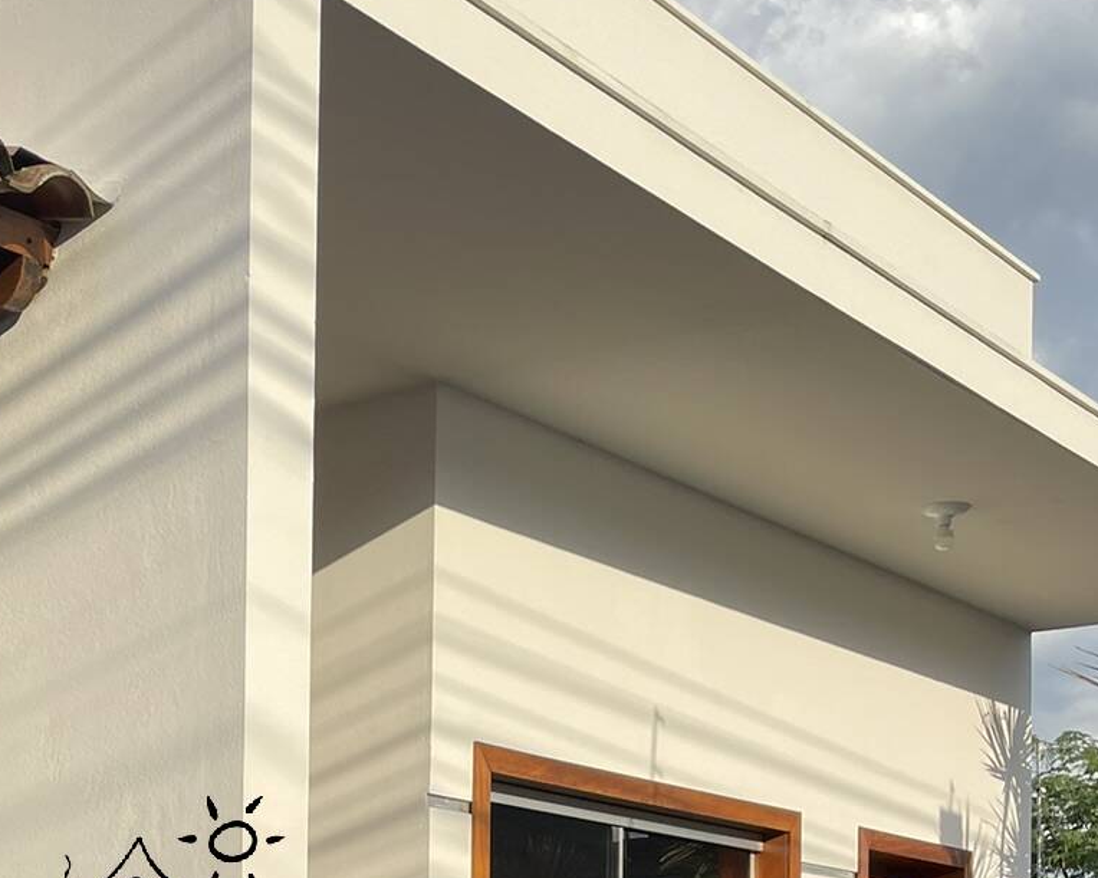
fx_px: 2209
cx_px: 162
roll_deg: -0.9
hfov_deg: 27.2
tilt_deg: +1.8
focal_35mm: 68
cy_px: 1013
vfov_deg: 21.1
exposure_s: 1/2506
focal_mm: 4.2
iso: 32
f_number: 1.6
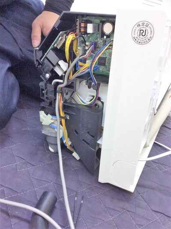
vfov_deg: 56.9
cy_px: 114
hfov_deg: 44.0
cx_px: 86
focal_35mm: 32
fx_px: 212
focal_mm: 3.3
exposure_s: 1/24
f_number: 2.4
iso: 125
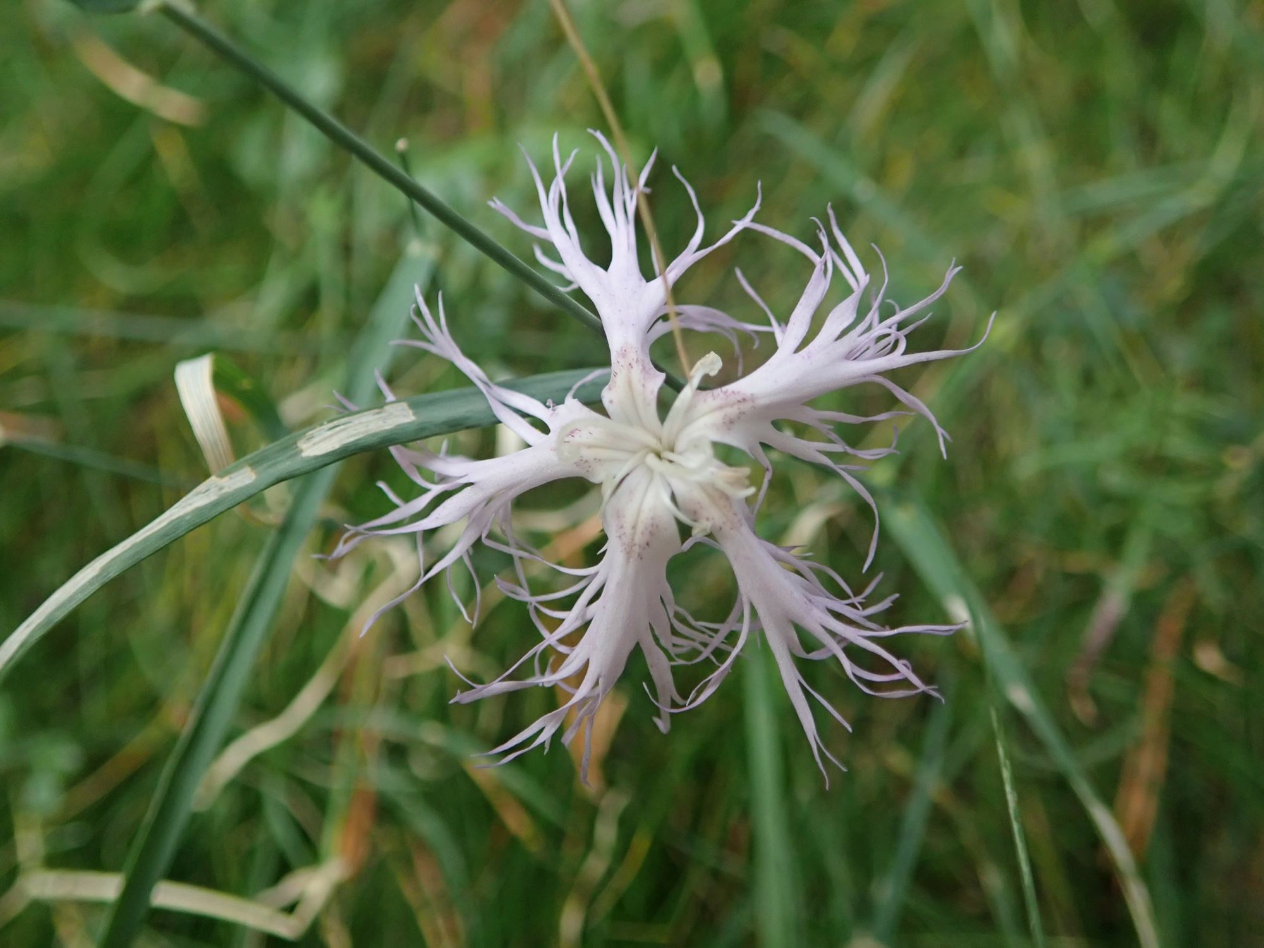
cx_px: 632
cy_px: 474
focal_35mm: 30
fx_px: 1095
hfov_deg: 60.0
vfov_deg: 46.8
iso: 250
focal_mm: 5.5
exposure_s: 1/125
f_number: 2.3
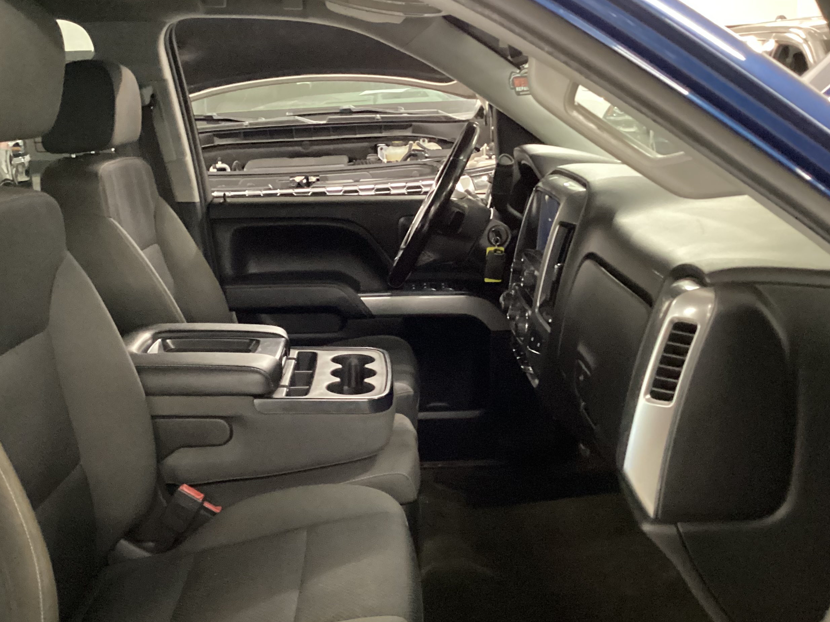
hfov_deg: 45.7
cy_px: 360
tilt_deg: -18.2
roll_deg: +3.1
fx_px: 983
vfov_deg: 35.1
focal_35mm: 41
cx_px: 361
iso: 800
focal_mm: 3.3
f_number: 2.4
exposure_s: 1/20
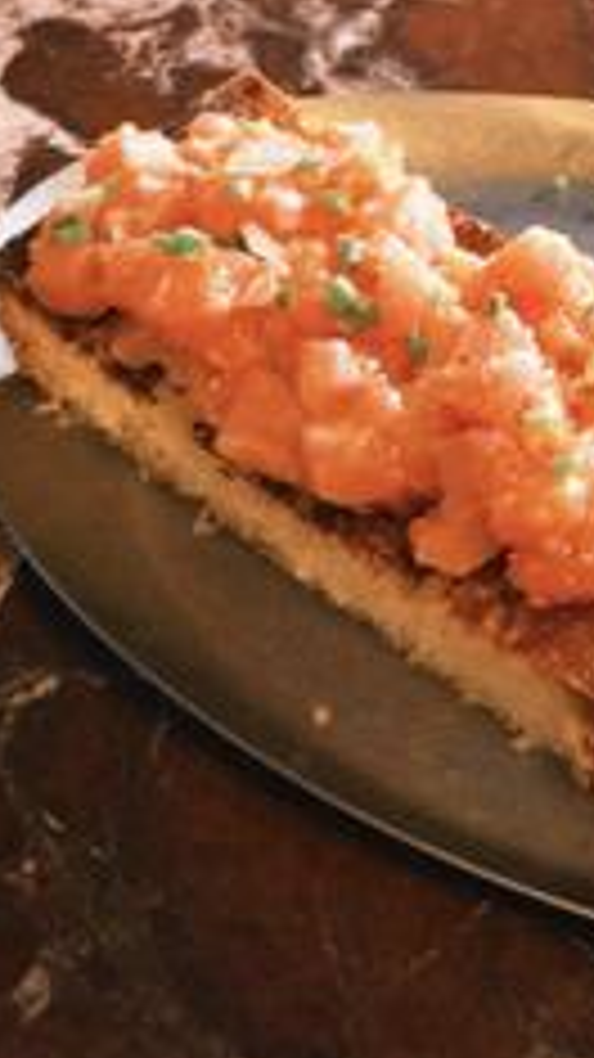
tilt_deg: -38.5
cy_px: 7
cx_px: 1048
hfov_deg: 13.9
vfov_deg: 25.8
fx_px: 2186
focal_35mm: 78
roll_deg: -5.4
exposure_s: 1/110
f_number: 1.78
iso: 200
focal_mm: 6.76
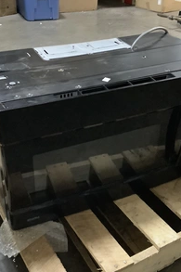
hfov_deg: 30.5
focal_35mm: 44
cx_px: 94
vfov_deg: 44.5
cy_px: 136
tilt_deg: -32.1
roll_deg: -2.6
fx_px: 332
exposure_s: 1/20
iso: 640
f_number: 2.4
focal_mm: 3.3
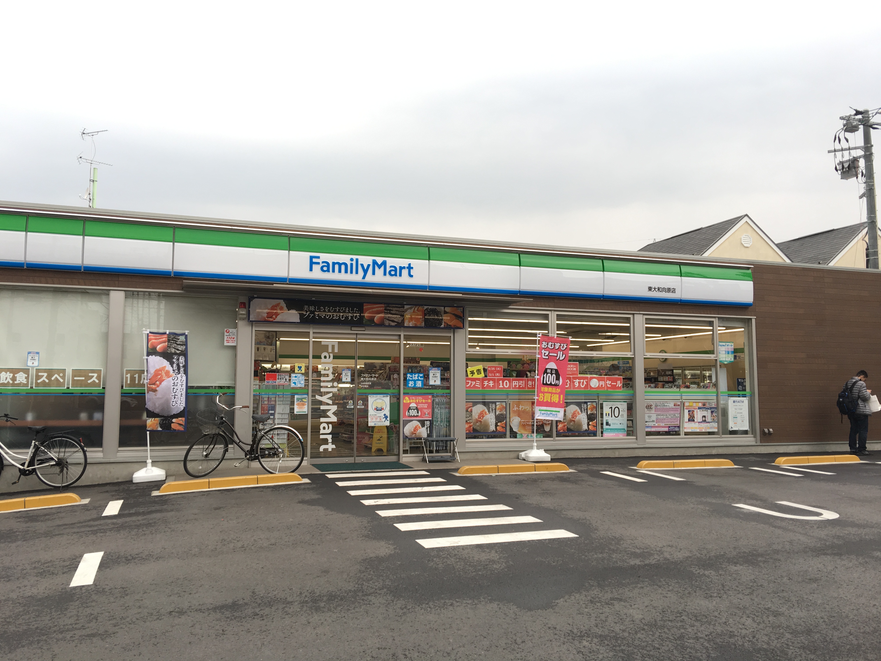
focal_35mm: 29
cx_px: 440
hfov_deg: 61.7
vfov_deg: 48.2
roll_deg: -0.5
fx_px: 738
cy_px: 330
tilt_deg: +6.2
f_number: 2.2
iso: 25
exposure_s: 1/120
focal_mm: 4.15
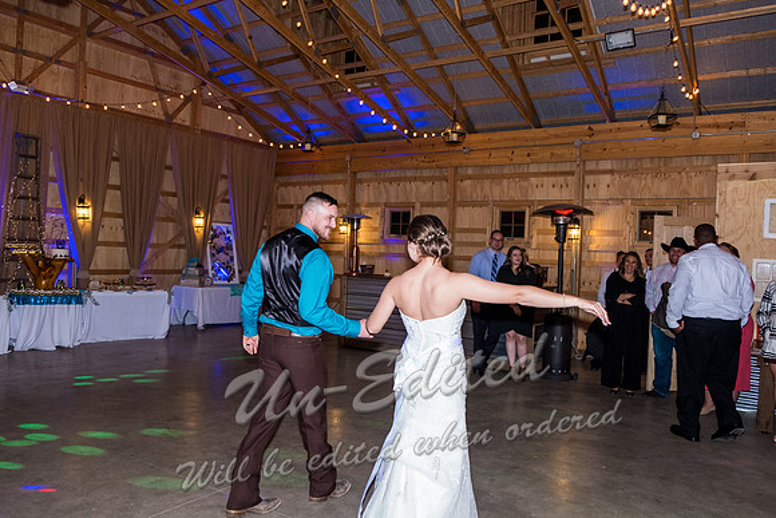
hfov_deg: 67.4
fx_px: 582
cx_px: 388
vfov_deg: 48.0
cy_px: 259
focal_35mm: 27
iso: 1600
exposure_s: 1/200
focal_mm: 18
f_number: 2.8
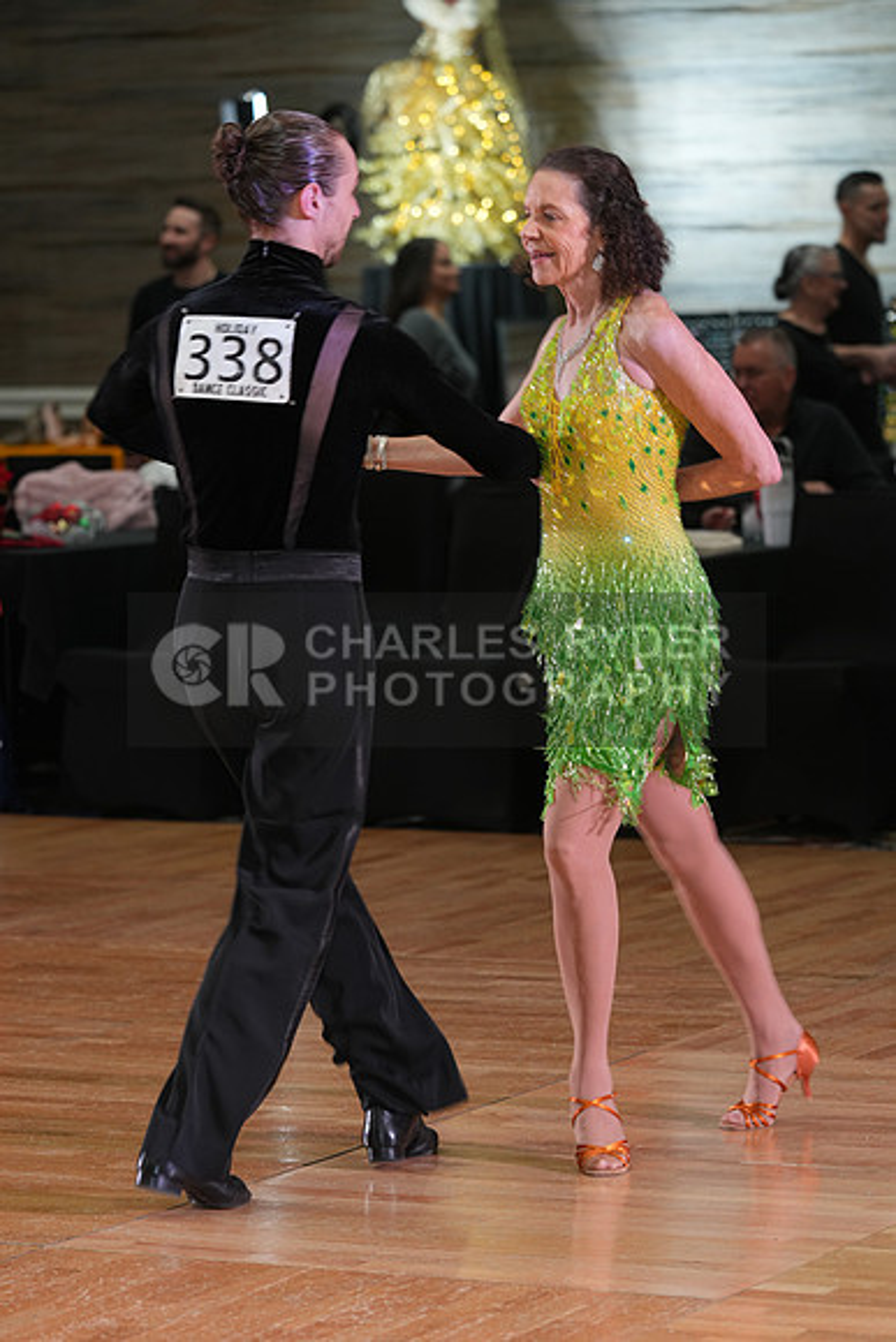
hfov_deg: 9.7
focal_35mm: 141
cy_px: 671
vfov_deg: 14.5
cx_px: 448
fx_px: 5260
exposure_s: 1/60
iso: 640
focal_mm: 141
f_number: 4
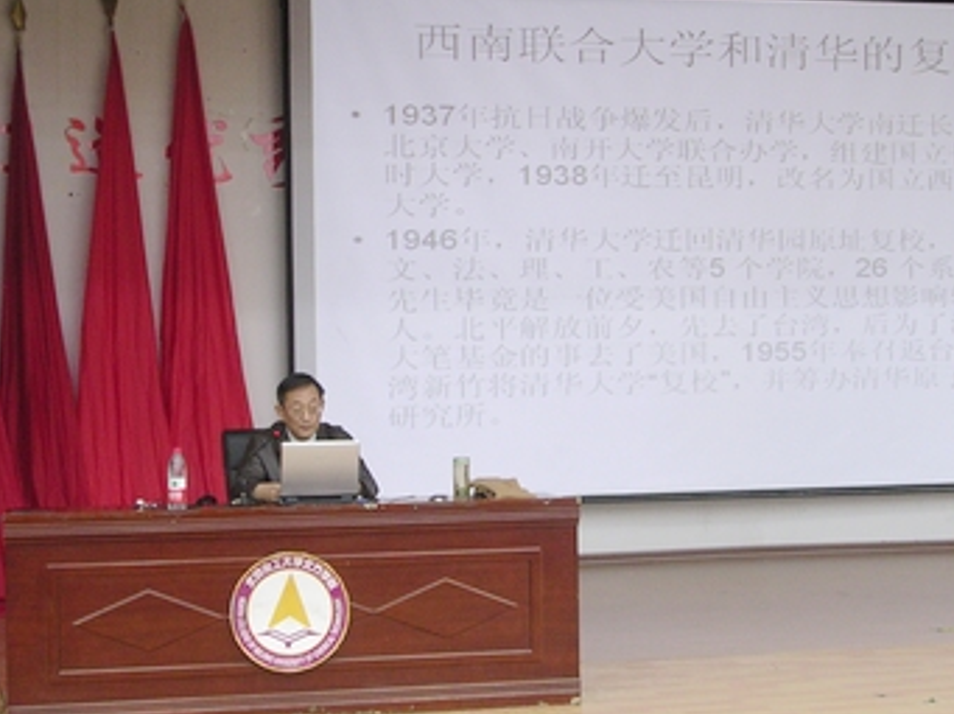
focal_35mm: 74
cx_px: 520
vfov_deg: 19.9
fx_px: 2037
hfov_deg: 26.3
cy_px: 335
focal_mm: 9.1
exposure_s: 1/3.4
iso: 249
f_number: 3.4
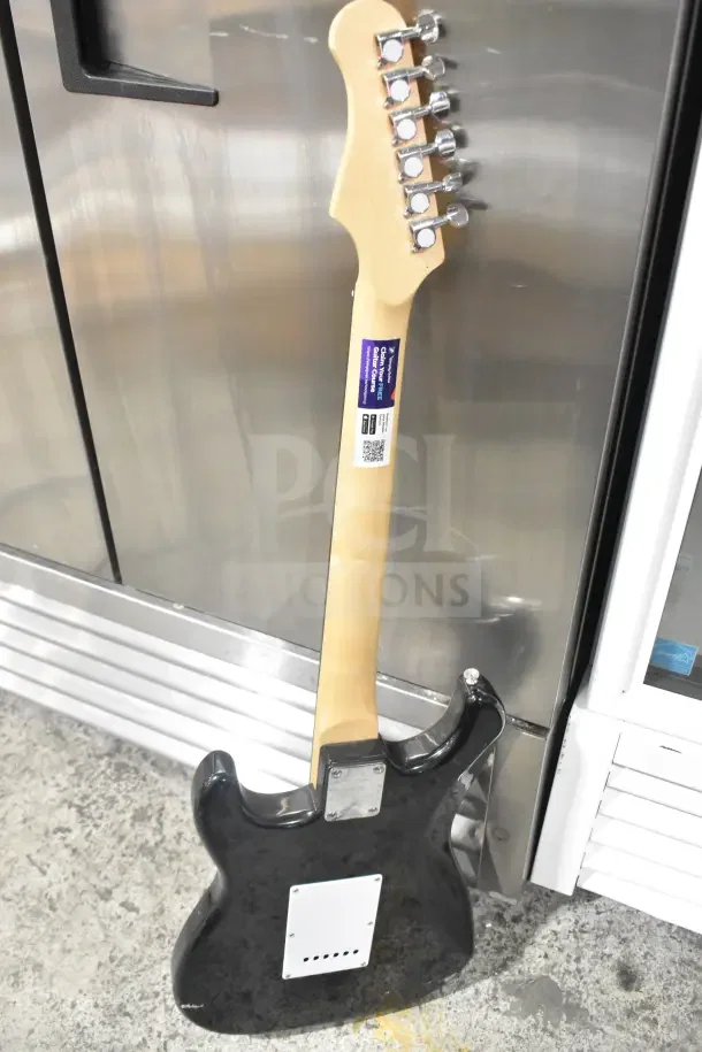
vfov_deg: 57.2
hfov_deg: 40.0
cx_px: 351
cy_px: 526
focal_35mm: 33
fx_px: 965
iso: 6400
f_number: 6.3
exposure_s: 1/125
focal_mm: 22
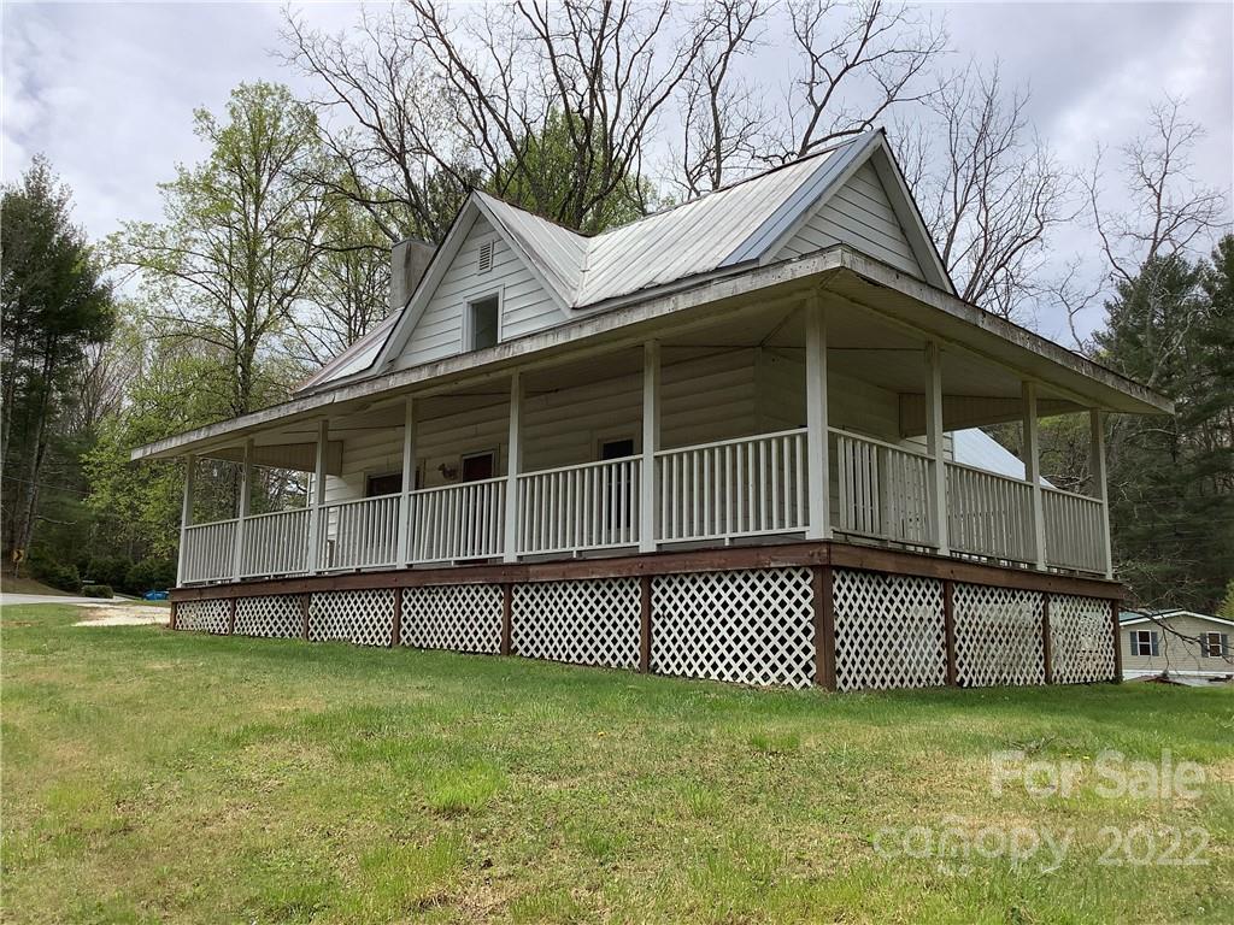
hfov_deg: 58.4
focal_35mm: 31
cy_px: 462
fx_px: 1105
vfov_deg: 45.4
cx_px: 617
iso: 25
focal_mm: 3.3
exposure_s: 1/1404
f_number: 2.4
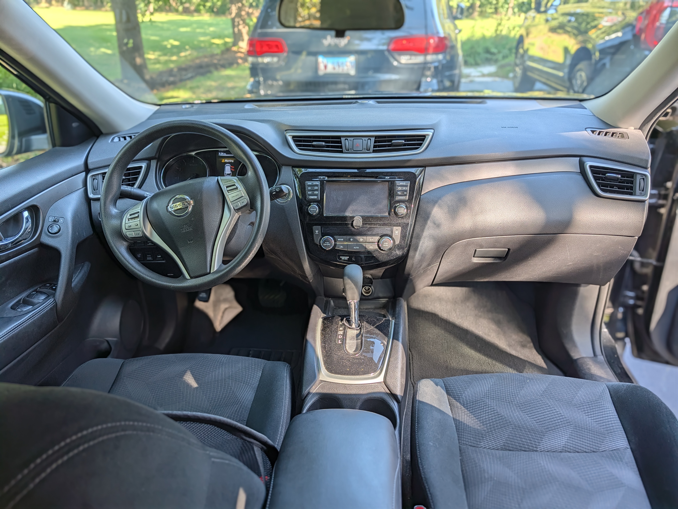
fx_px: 470
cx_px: 339
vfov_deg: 56.9
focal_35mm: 24
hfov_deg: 71.6
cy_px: 254
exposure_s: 1/110
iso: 21
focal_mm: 6.9
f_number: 1.68
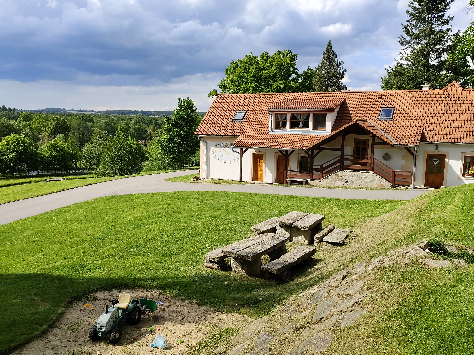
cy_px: 178
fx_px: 411
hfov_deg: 60.0
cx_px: 237
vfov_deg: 46.8
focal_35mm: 30
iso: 50
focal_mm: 6.14
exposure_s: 1/982
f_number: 1.65
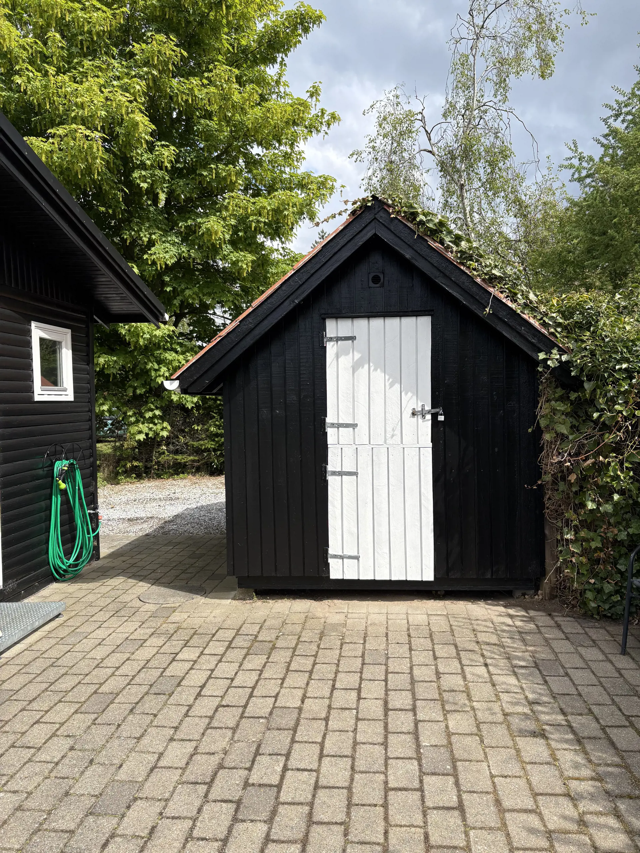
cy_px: 426
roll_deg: +0.8
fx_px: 641
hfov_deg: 53.1
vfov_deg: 67.3
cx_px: 320
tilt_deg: -1.4
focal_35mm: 26
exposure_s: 1/2141
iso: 50
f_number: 1.6
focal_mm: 5.96
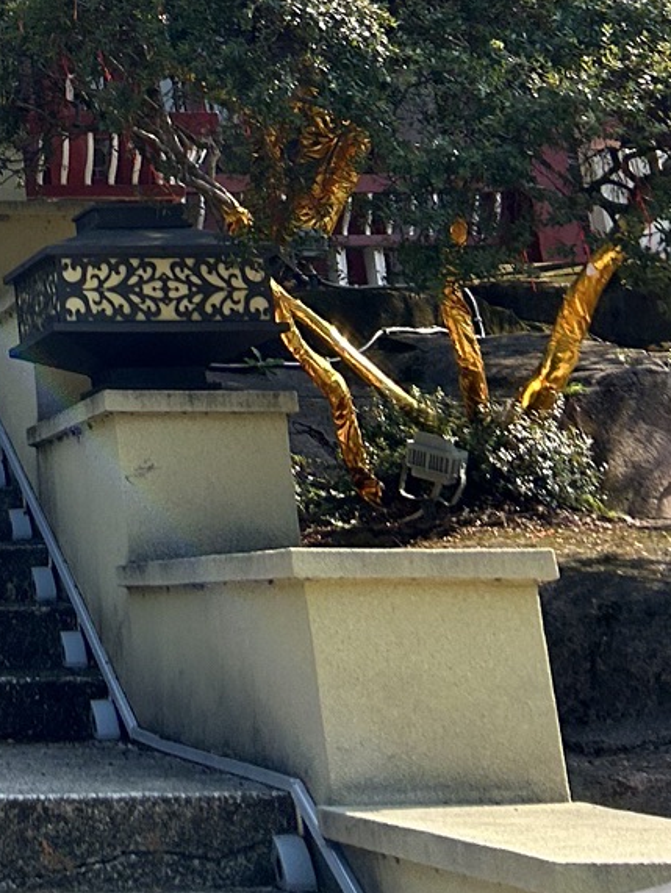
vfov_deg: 18.7
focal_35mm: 91
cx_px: -374
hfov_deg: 14.9
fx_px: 2349
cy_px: -493
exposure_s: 1/3077
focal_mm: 5.7
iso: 50
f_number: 1.5
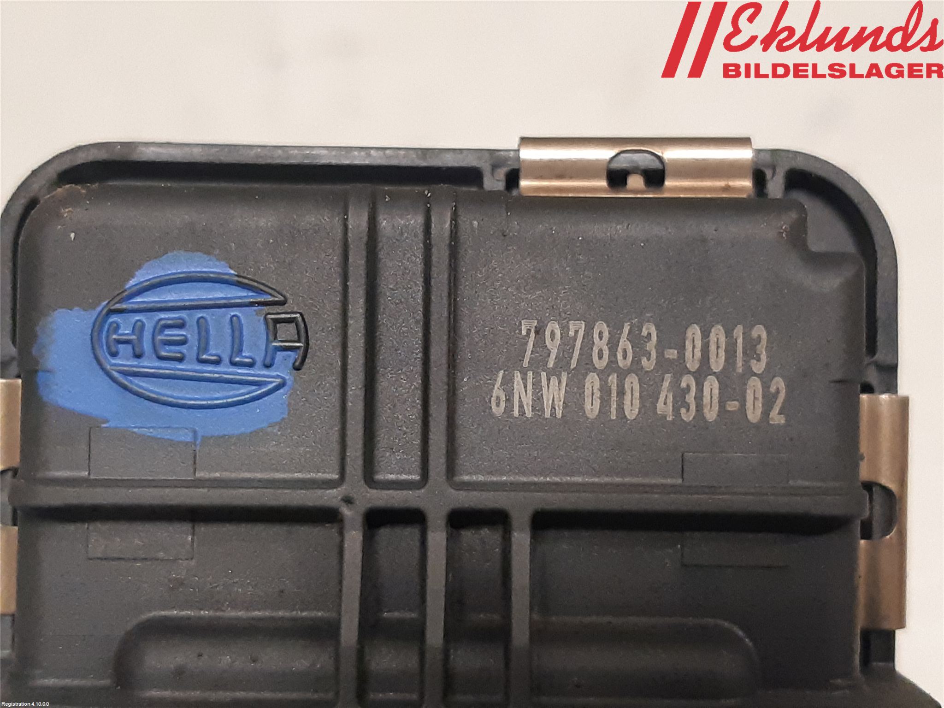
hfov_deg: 67.3
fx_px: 709
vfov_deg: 53.1
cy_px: 354
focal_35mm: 26
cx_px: 472
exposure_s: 1/50
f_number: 1.7
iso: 250
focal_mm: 3.93
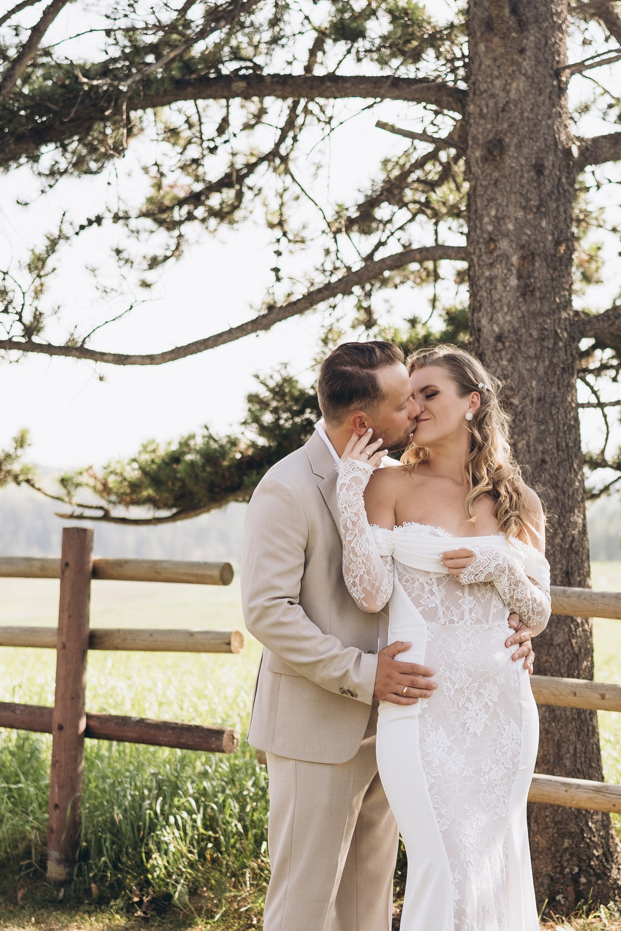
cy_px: 613
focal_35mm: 73
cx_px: 474
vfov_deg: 27.6
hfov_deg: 18.5
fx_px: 1889
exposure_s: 1/640
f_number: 1.8
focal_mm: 35
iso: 100
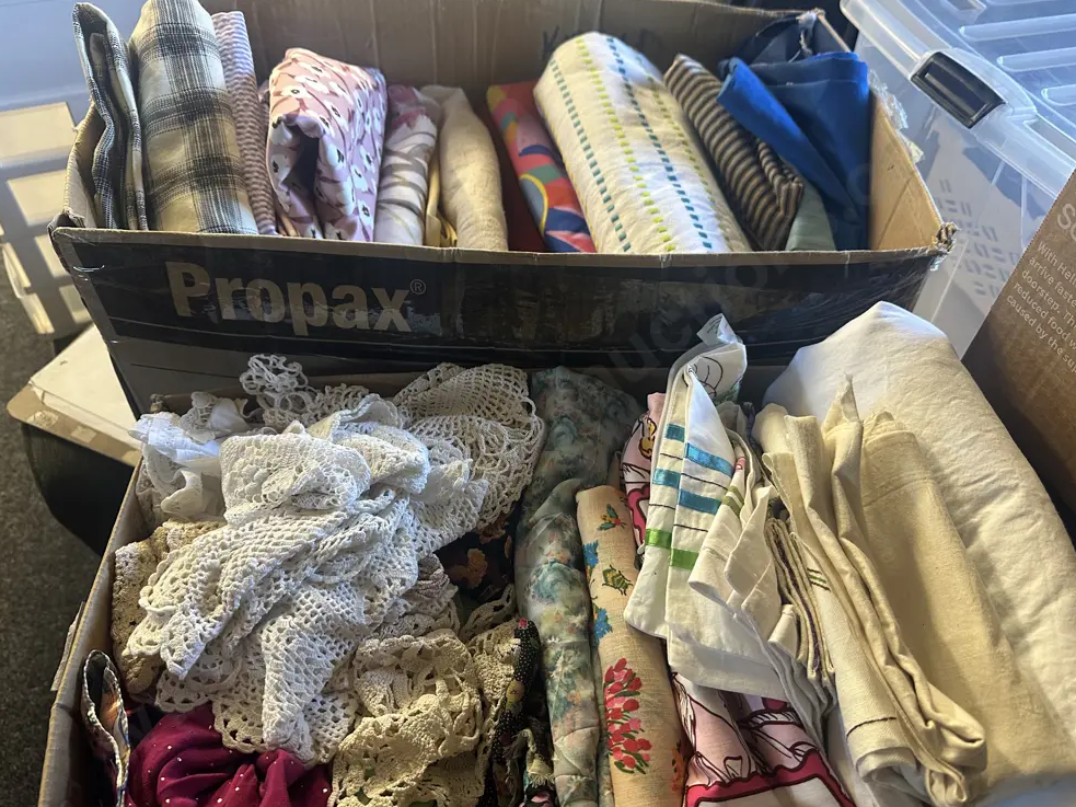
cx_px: 554
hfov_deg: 69.4
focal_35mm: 25
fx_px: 777
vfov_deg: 54.9
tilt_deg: -50.6
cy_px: 418
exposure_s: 1/50
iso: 250
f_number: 1.78
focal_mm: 6.86
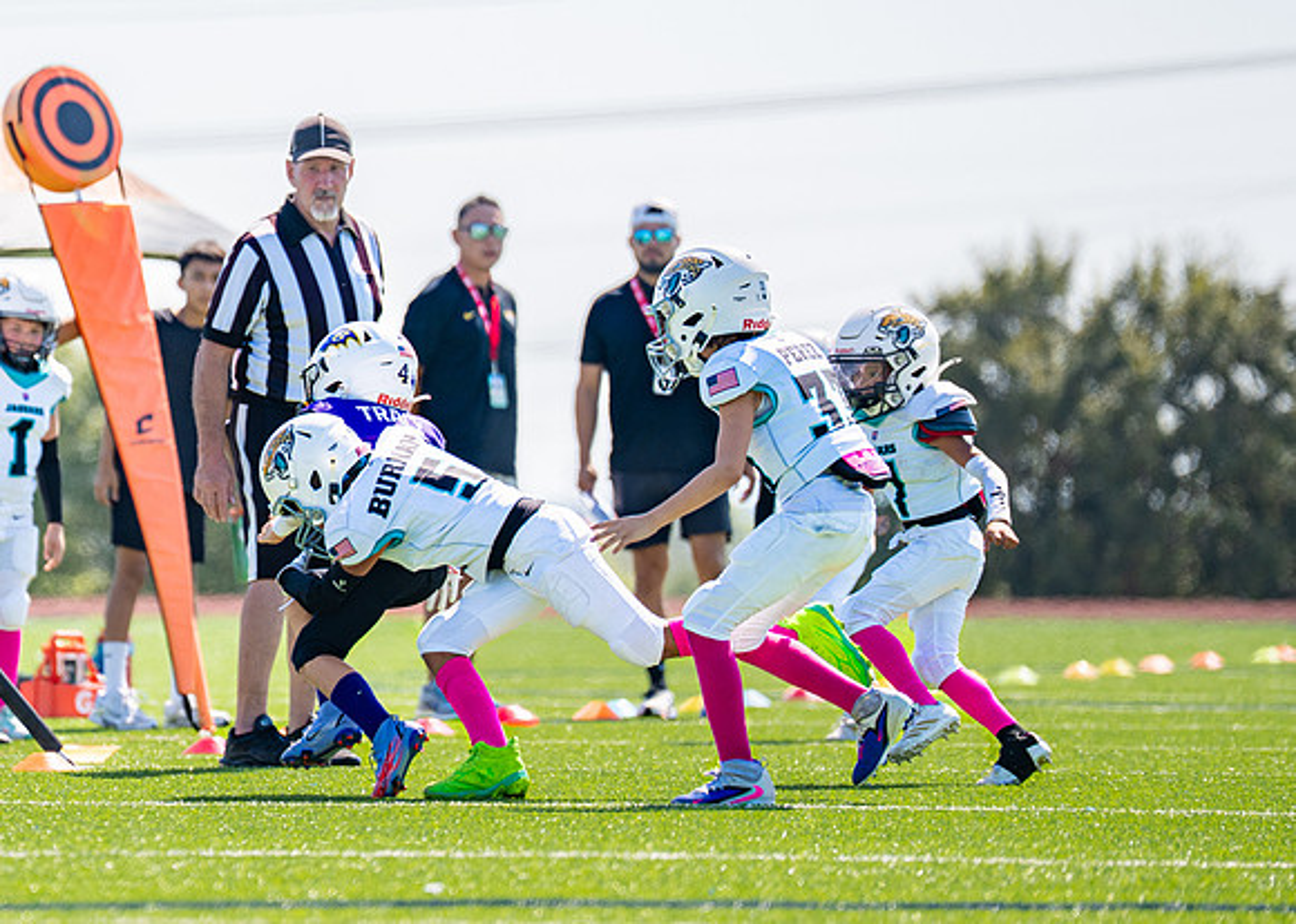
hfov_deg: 5.6
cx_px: 226
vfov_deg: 4.0
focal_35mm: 358
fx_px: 13161
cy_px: 363
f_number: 2.8
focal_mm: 200
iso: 125
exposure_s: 1/2000
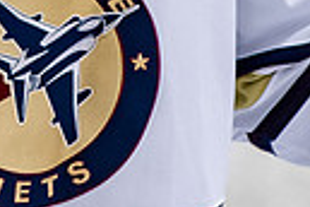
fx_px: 13768
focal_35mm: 1599
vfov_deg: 0.9
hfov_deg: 1.3
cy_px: -230
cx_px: -56
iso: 1250
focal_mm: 180
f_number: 3.2
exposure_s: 1/640
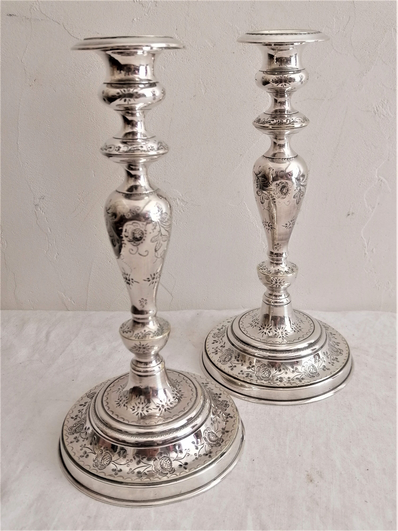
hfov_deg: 40.7
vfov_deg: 52.6
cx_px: 199
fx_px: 537
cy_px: 266
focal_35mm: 35
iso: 80
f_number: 1.8
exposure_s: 1/33.3
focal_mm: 5.4
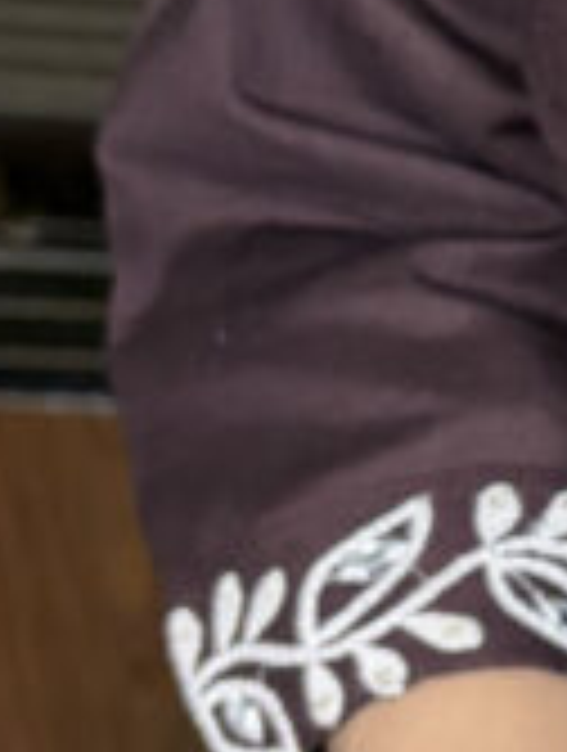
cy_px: 408
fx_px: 3155
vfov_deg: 13.6
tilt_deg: -25.6
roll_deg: -1.5
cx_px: 1404
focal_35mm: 145
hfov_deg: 9.1
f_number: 1.6
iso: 125
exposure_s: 1/50
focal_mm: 5.96
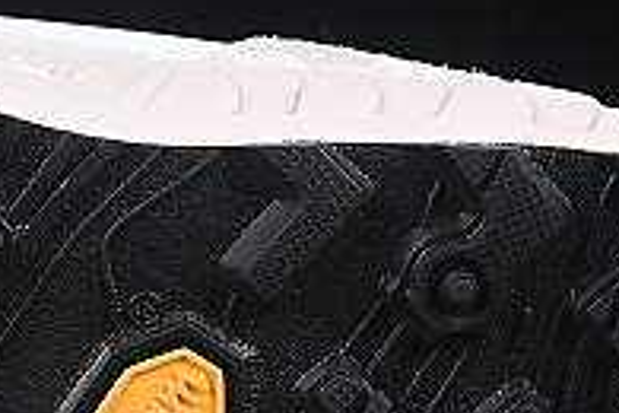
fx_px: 7135
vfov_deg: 3.3
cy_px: 162
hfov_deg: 4.9
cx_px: -187
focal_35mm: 415
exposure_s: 1/60
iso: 160
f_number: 6.3
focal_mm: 50
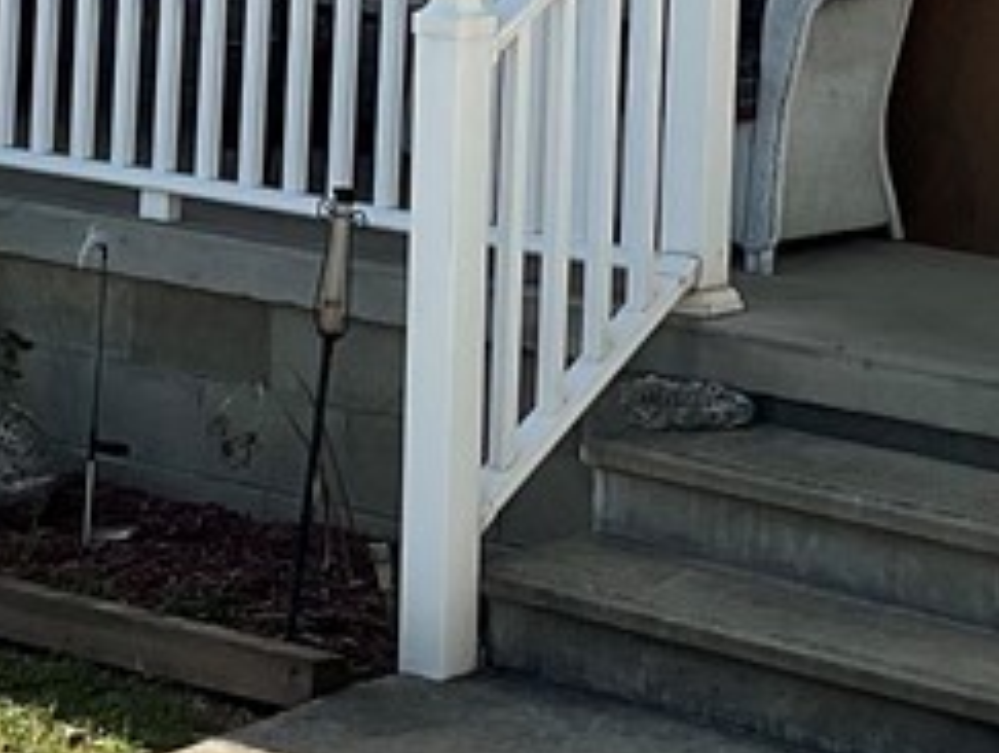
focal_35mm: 122
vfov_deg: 11.8
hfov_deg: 16.1
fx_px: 3526
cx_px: 489
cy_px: -288
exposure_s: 1/1984
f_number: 1.8
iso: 16
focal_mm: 3
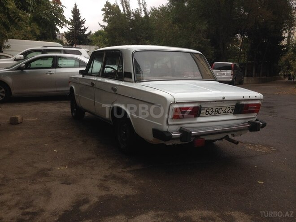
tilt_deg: -6.8
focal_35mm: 33
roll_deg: -0.9
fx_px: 282
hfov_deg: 55.4
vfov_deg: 42.9
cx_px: 148
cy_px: 111
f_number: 2.4
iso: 50
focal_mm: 4.12
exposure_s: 1/246
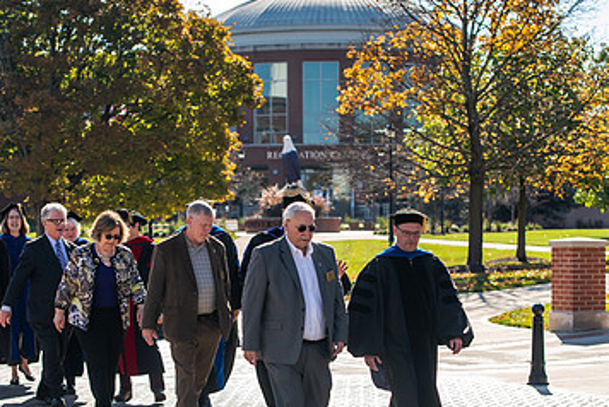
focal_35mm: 114
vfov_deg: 12.0
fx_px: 1930
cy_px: 257
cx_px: 255
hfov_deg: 17.9
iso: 160
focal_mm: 70
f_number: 4
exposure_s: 1/800
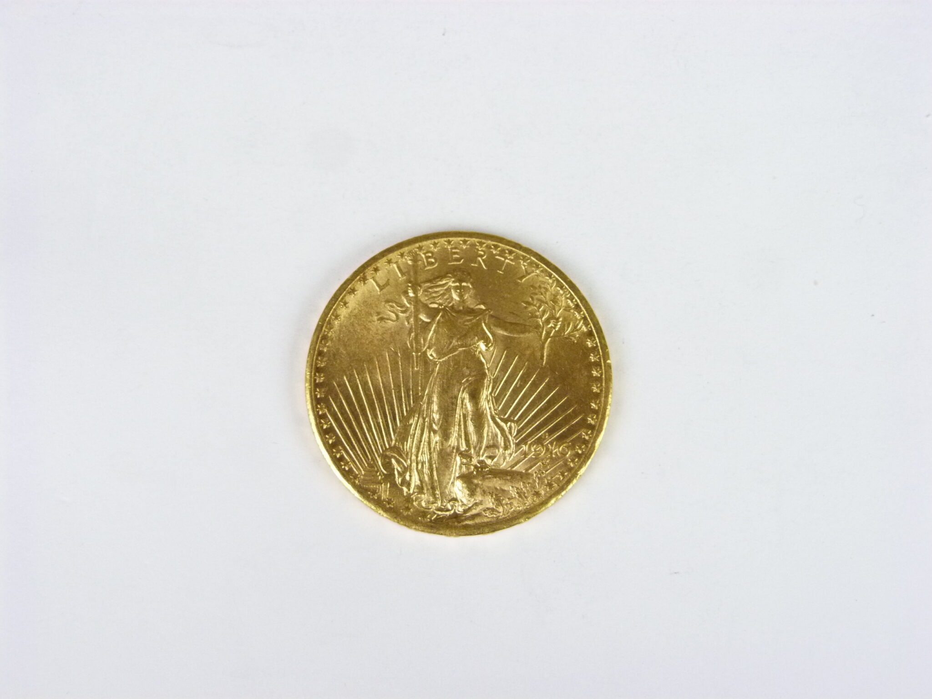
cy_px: 350
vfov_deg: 33.6
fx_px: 1158
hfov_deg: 43.9
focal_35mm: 43
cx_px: 466
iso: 400
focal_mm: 7.8
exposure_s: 1/50
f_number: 3.2
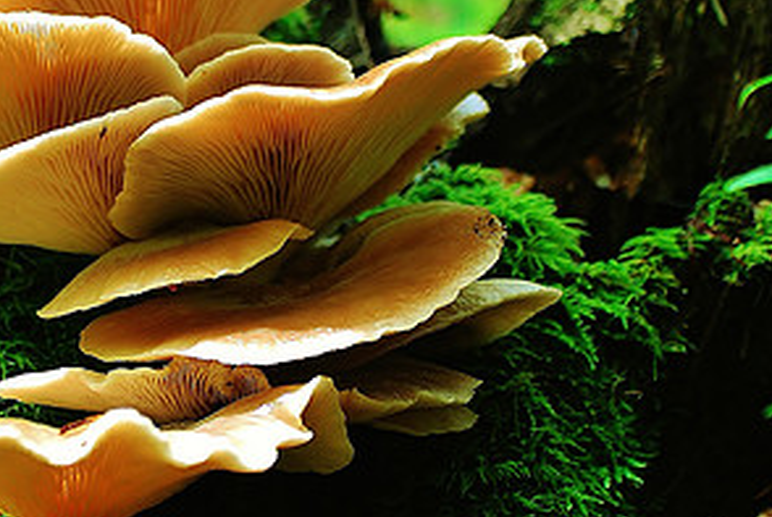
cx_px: 210
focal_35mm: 71
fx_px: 1525
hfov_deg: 28.1
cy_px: 249
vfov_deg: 19.3
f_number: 2.8
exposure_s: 1/60
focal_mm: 24
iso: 160
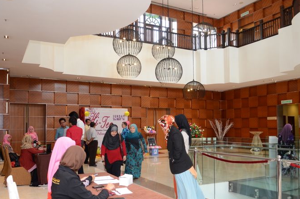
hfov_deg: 60.8
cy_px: 115
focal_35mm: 31
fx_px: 255
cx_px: 132
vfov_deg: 42.5
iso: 640
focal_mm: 17
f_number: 4
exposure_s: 1/60
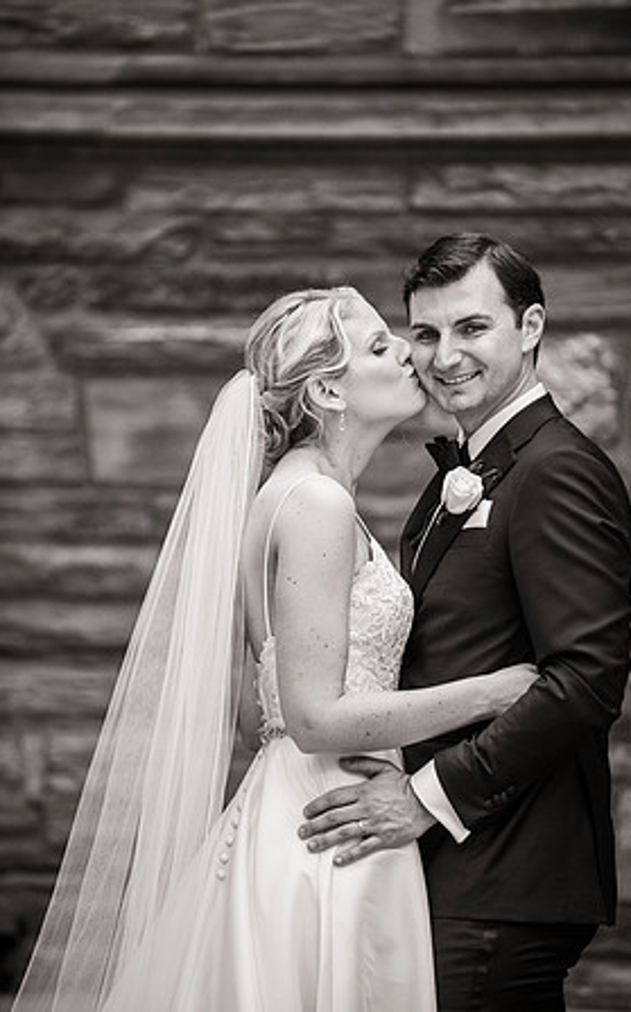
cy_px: 507
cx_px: 334
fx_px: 5646
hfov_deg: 6.4
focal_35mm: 205
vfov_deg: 10.2
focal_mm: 200
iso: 1600
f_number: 2.8
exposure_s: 1/3200
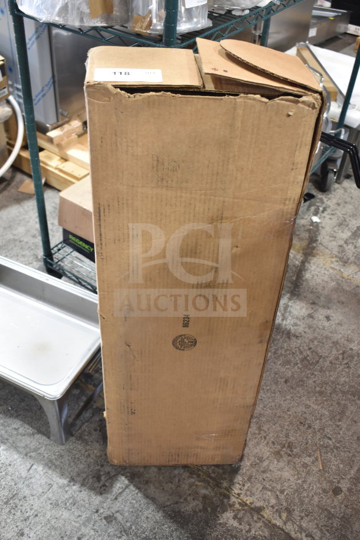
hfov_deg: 36.9
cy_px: 270
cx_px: 180
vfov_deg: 53.1
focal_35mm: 36
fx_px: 540
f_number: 3.8
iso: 560
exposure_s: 1/40
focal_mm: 24
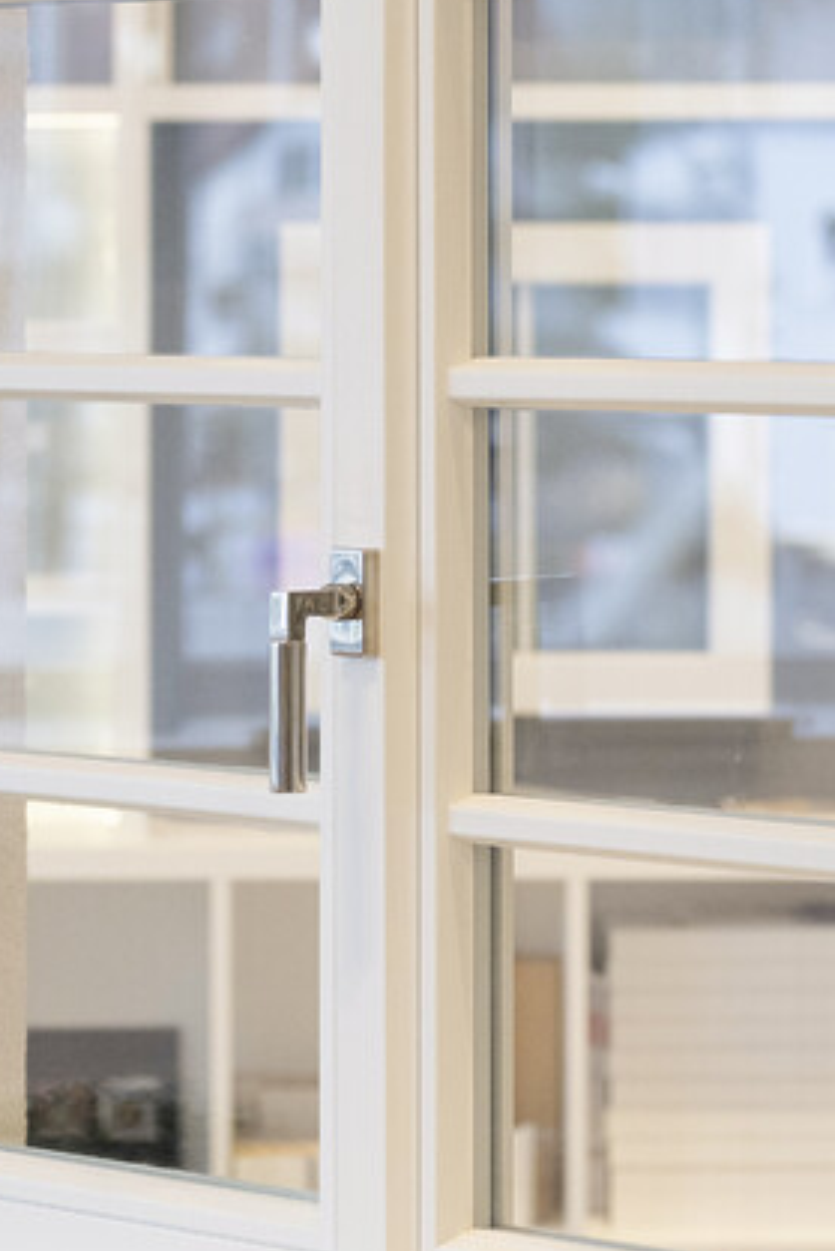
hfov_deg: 9.0
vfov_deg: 13.3
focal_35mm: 153
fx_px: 5318
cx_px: 346
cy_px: 171
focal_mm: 50
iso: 640
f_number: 2.8
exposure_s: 1/640
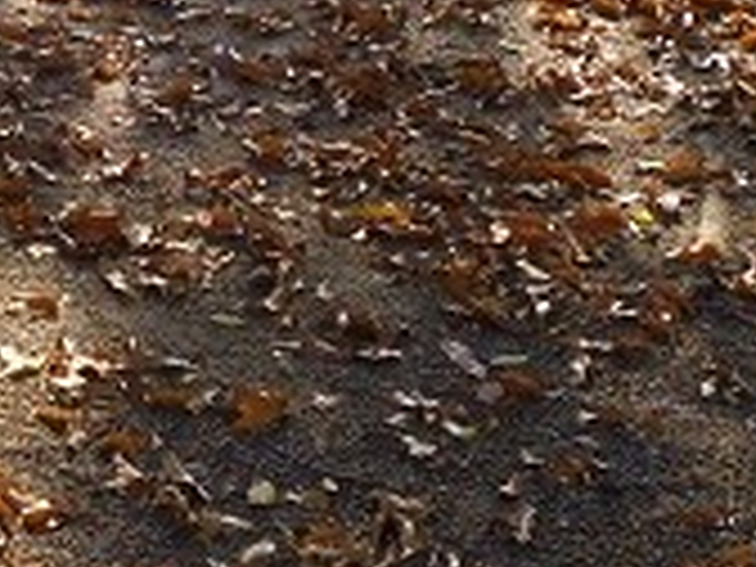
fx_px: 2228
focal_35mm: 102
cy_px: -162
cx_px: 92
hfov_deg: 19.0
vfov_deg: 14.0
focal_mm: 6.4
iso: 100
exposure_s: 1/200
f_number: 3.1
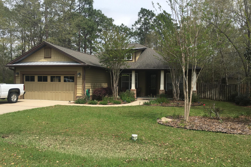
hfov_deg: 60.3
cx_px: 125
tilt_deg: -0.9
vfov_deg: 42.3
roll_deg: -1.1
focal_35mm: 31
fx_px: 216
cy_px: 90
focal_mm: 4.15
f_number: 2.2
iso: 25
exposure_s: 1/1538
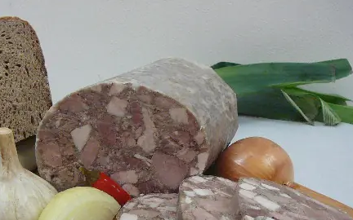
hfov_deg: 36.6
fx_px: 529
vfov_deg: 23.1
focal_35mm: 55
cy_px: 187
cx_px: 123
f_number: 2.8
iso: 200
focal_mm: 5.2
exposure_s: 1/25
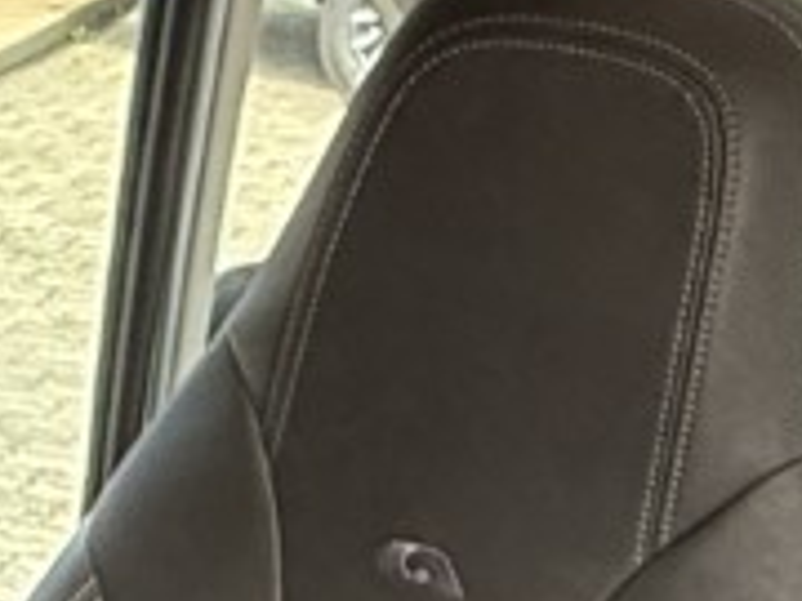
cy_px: 1420
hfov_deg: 15.6
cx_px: -535
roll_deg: -0.2
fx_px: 2595
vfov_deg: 11.2
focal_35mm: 112
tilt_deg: -37.1
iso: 320
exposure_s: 1/99
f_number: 2.2
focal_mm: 2.22
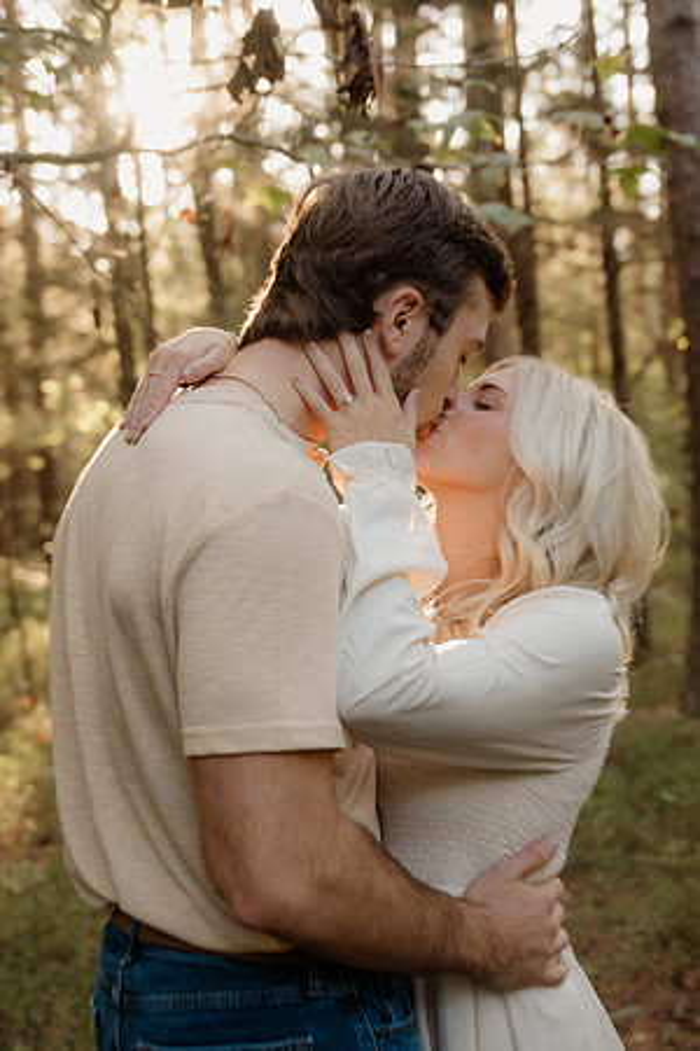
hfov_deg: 23.8
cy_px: 526
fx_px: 1662
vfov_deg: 35.1
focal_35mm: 57
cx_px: 350
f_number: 2.8
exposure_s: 1/125
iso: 500
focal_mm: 38
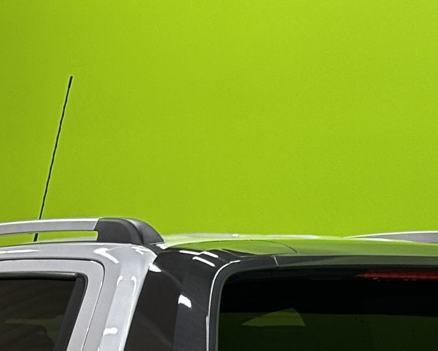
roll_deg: +0.1
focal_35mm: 212
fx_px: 2748
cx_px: 354
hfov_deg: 9.1
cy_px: 632
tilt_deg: -5.7
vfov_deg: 7.1
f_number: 1.6
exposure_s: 1/50
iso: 50
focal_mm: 5.96
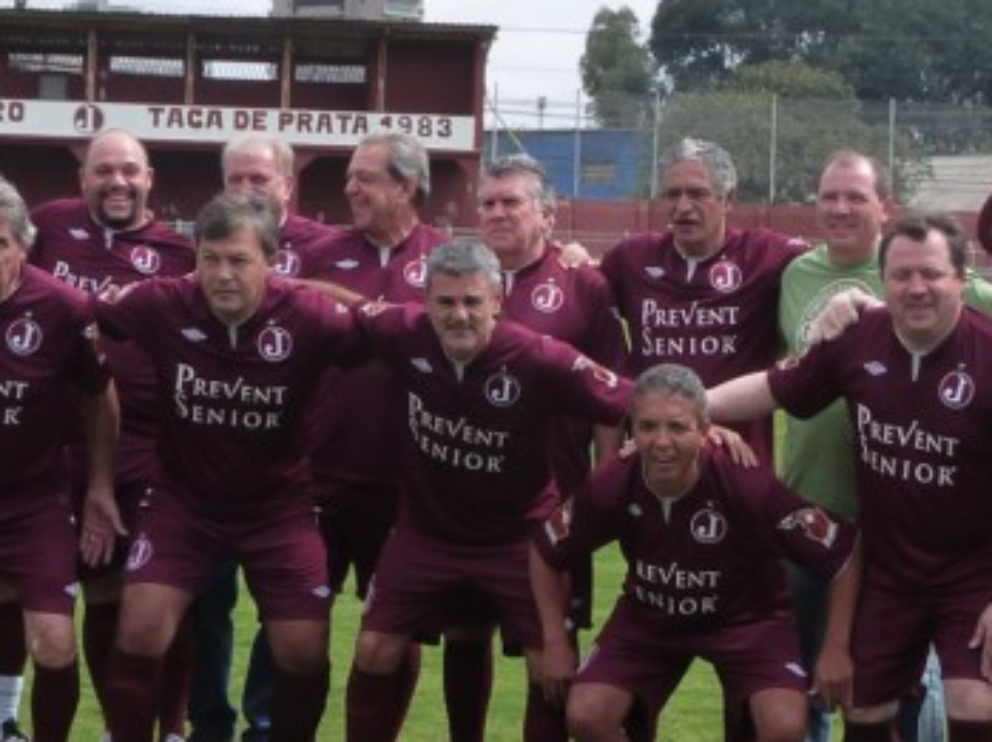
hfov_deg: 20.9
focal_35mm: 94
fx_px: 2691
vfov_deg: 15.7
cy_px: 358
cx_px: 591
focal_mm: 5.6
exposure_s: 1/320
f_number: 5.6
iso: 160
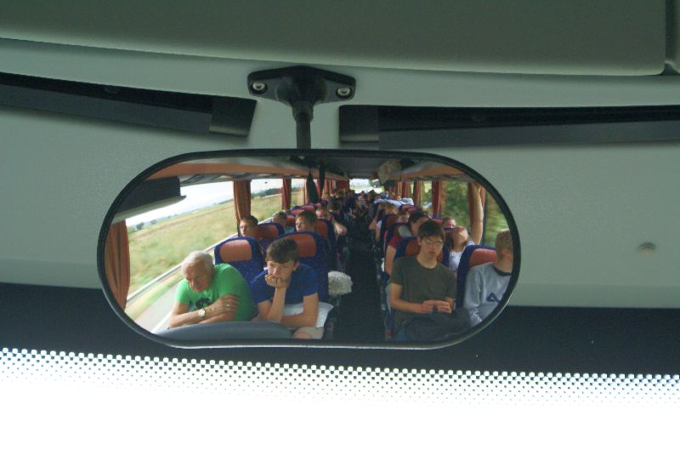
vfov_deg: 13.1
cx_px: 340
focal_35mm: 105
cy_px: 228
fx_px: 1986
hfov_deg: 19.4
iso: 400
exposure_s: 1/40
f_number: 7.1
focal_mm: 70
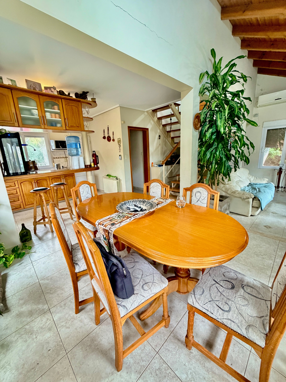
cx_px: 143
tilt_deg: -12.8
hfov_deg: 85.7
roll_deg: +2.6
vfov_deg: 102.1
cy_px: 191
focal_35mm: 14
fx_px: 154
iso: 500
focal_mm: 2.22
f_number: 2.2
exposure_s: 1/60
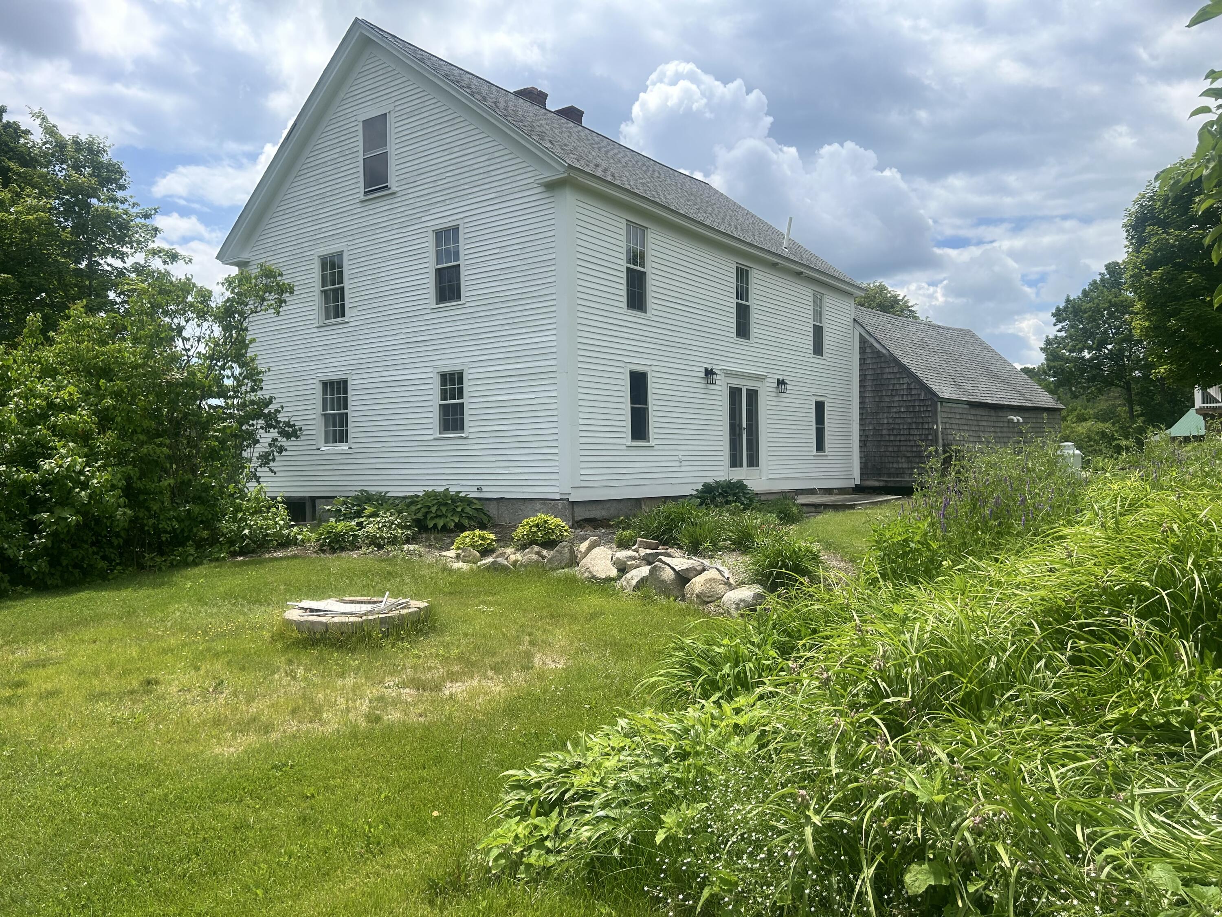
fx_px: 918
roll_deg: +1.5
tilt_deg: -1.5
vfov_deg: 53.1
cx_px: 611
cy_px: 458
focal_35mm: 26
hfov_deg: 67.3
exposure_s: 1/5587
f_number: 1.5
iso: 50
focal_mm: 5.7
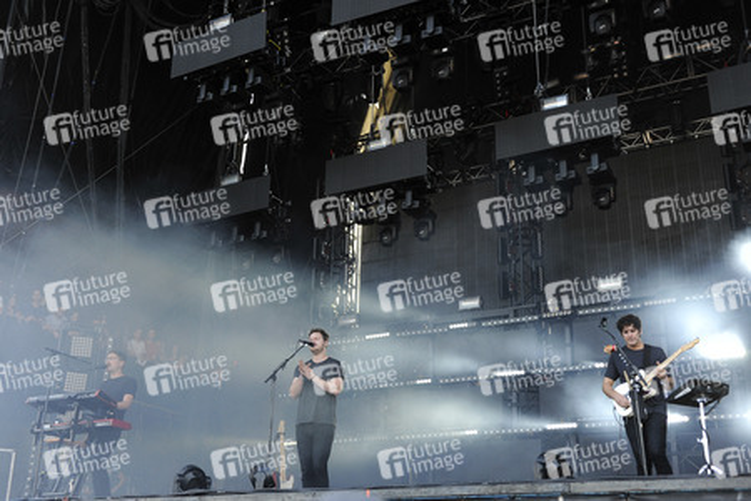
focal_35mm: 42
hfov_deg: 46.4
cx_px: 376
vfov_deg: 31.9
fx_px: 876
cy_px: 250
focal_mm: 42
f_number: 3.2
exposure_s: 1/500
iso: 1000
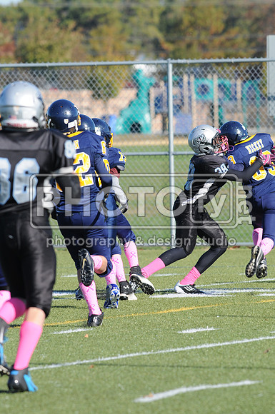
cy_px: 207
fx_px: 5171
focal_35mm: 450
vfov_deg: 4.6
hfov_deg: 3.0
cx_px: 138
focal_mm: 300
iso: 200
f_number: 7.1
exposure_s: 1/500
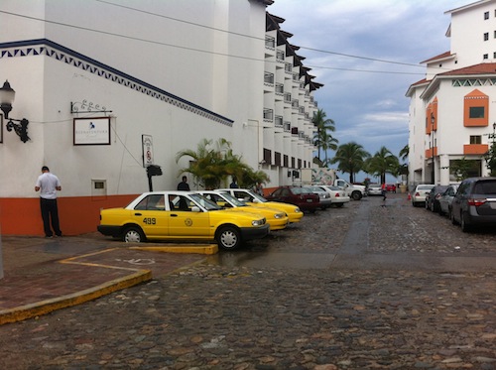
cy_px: 185
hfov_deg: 52.7
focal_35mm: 35
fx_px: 501
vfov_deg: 40.6
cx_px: 248
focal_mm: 3.85
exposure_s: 1/656
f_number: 2.8
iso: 80
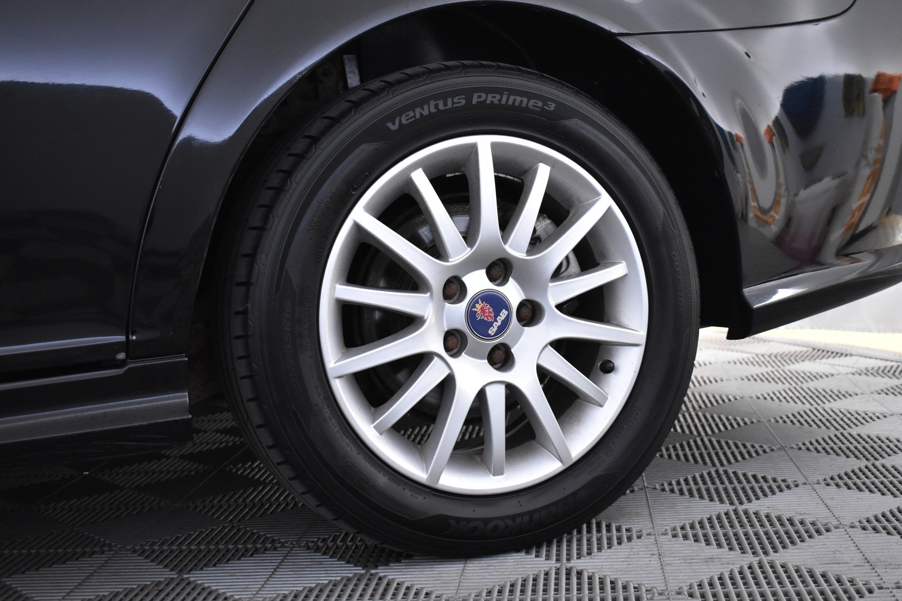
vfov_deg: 26.5
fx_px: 1278
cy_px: 300
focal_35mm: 51
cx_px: 451
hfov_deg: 38.9
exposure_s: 1/50
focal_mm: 34
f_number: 4.5
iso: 2200
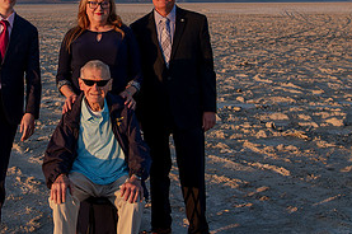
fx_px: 693
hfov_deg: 28.2
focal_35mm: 71
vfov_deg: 19.0
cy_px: 54
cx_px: 97
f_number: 5
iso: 200
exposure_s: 1/200
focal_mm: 28
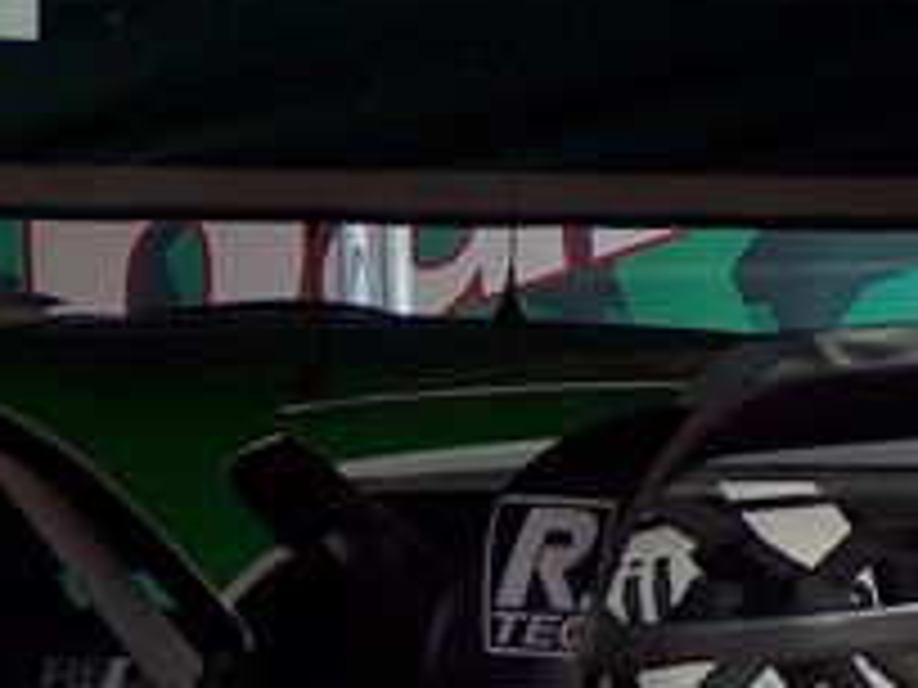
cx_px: 202
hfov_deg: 4.4
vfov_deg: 3.3
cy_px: 953
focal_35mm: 454
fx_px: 12040
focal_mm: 23.76
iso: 200
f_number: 3
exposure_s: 1/602
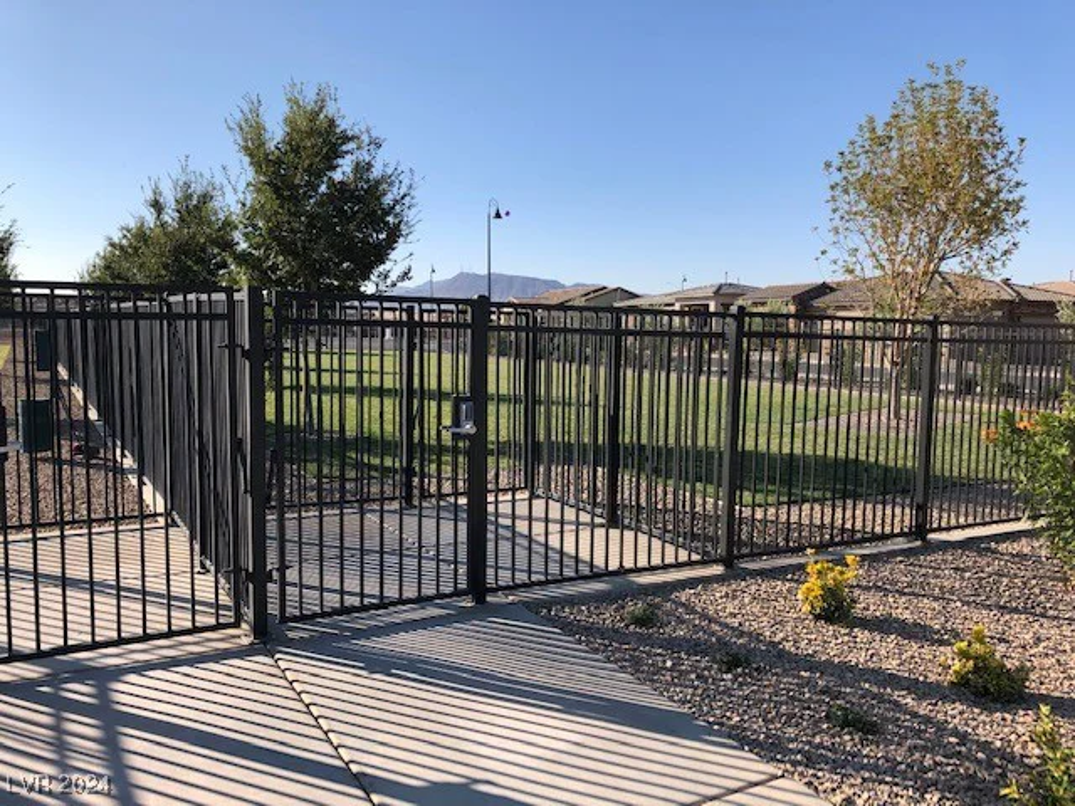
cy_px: 403
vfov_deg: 49.7
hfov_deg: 63.4
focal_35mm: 28
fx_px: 870
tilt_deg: -5.5
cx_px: 538
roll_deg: -0.1
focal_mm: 3.99
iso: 20
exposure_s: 1/1567
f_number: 1.8
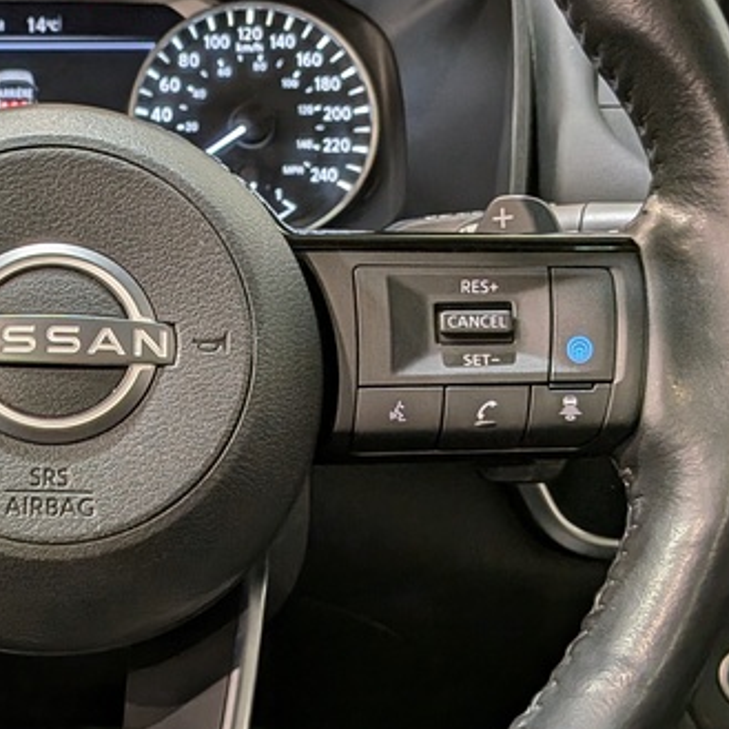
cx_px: 27
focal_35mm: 66
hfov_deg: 25.0
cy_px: 337
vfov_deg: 26.1
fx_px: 1573
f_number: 1.7
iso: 229
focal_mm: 4.53
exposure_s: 1/120
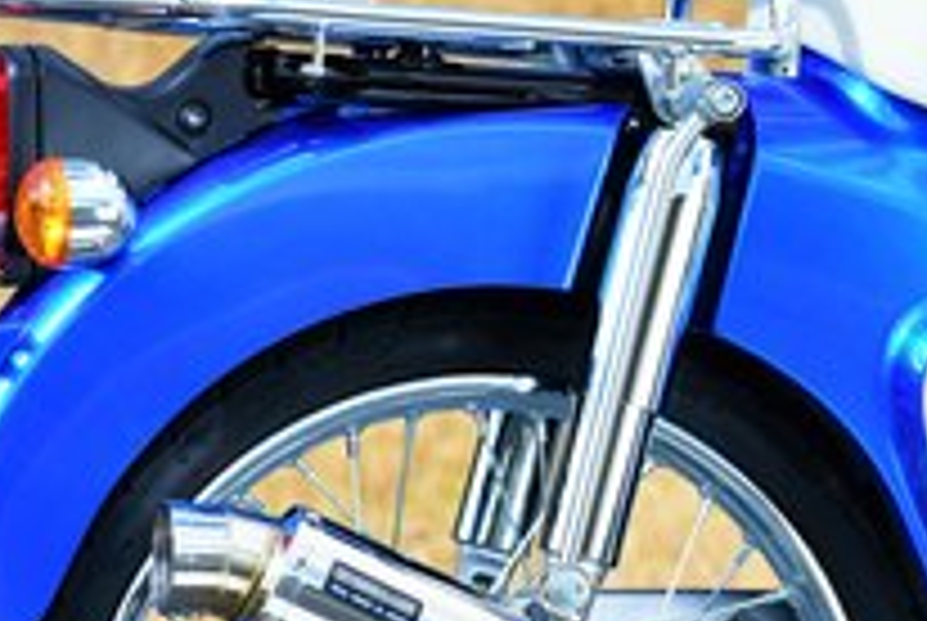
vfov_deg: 3.4
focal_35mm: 407
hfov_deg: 5.0
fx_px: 10495
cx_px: 1377
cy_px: 153
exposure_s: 1/320
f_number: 7.1
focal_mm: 105
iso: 250
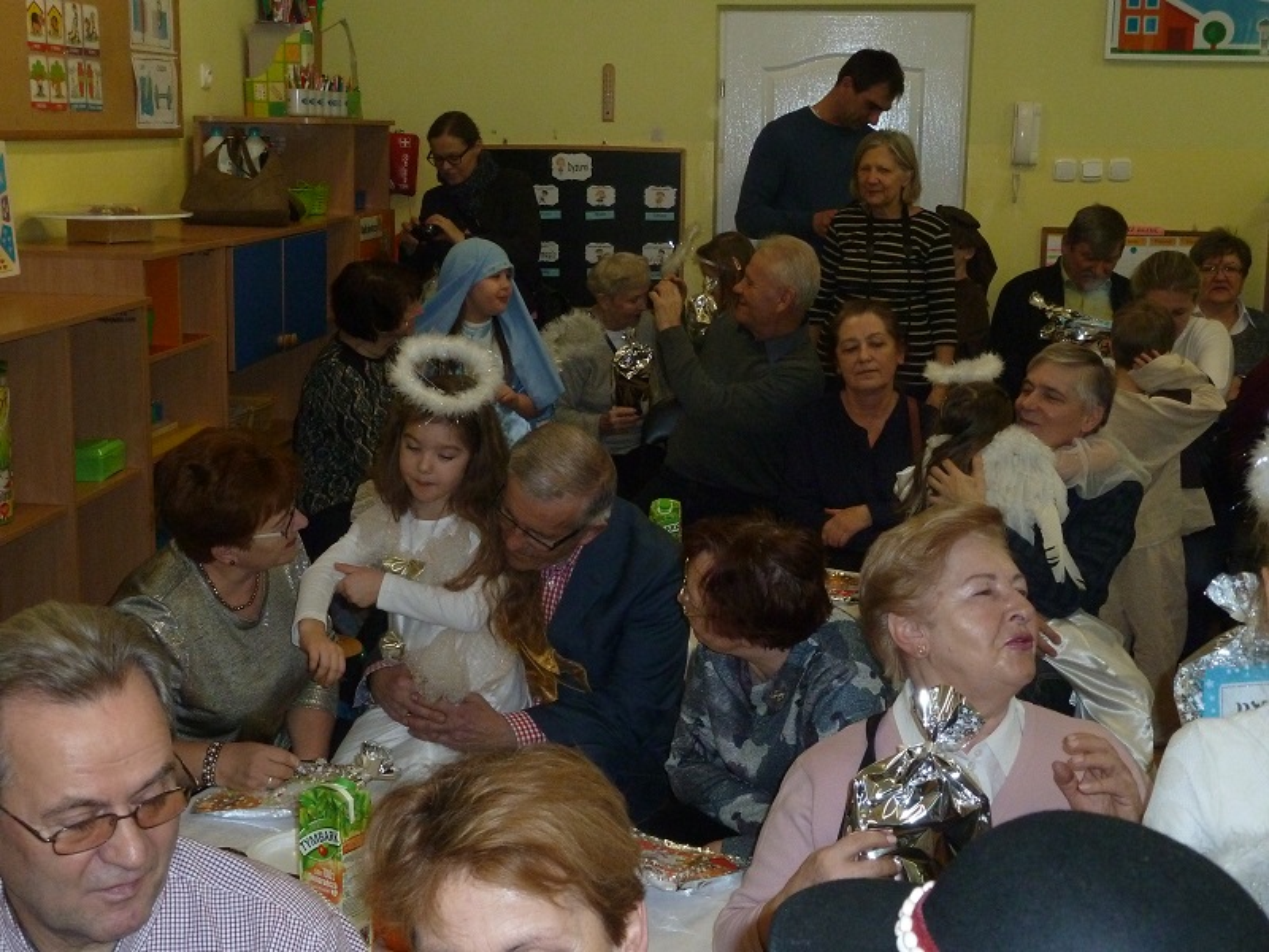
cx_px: 634
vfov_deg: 32.9
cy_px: 476
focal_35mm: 44
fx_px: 1613
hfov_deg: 42.9
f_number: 3.7
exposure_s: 1/125
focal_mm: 7.3
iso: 400
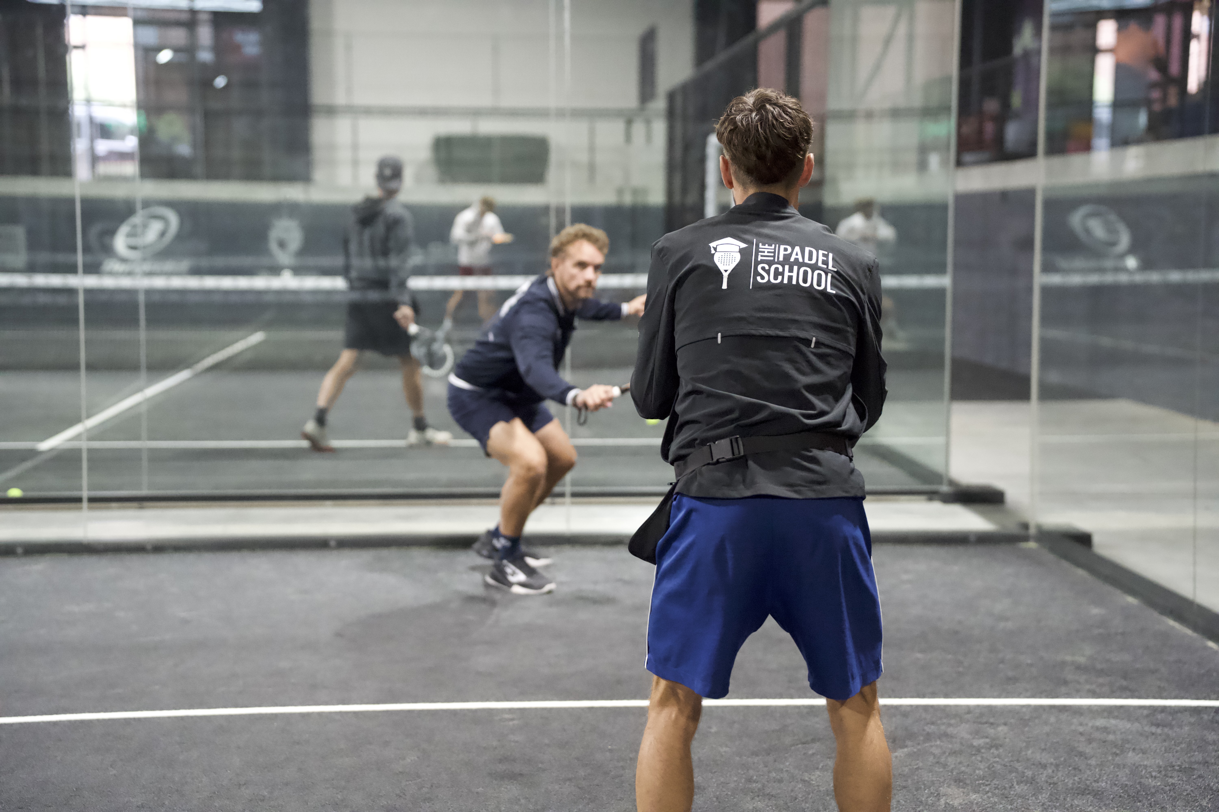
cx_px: 610
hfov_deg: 31.4
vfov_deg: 21.2
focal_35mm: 64
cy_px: 406
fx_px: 2167
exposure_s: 1/800
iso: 12800
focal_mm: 64
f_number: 2.8
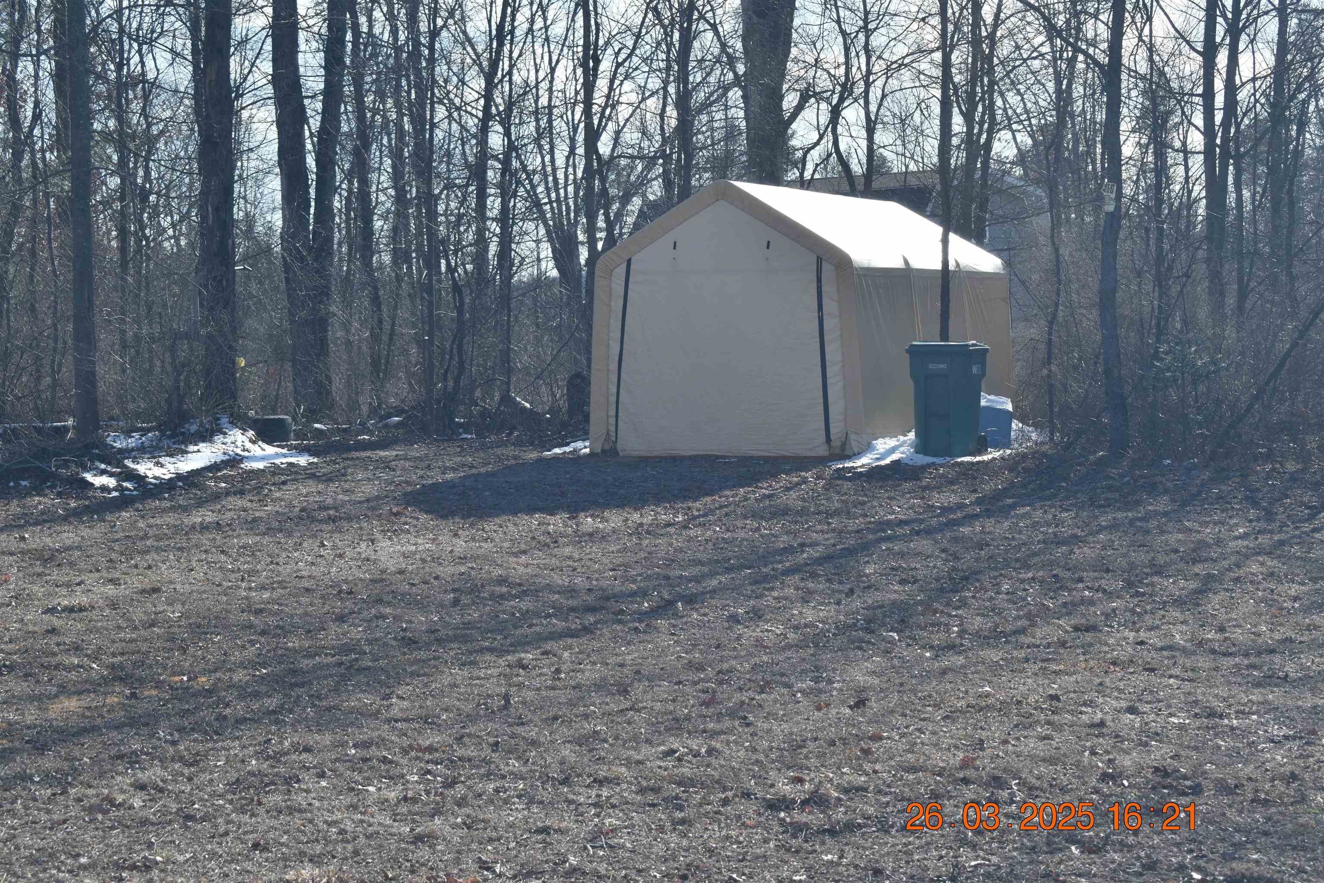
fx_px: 3034
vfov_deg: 16.6
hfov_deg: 24.6
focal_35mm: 82
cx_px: 662
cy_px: 442
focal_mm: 55
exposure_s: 1/250
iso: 200
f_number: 8
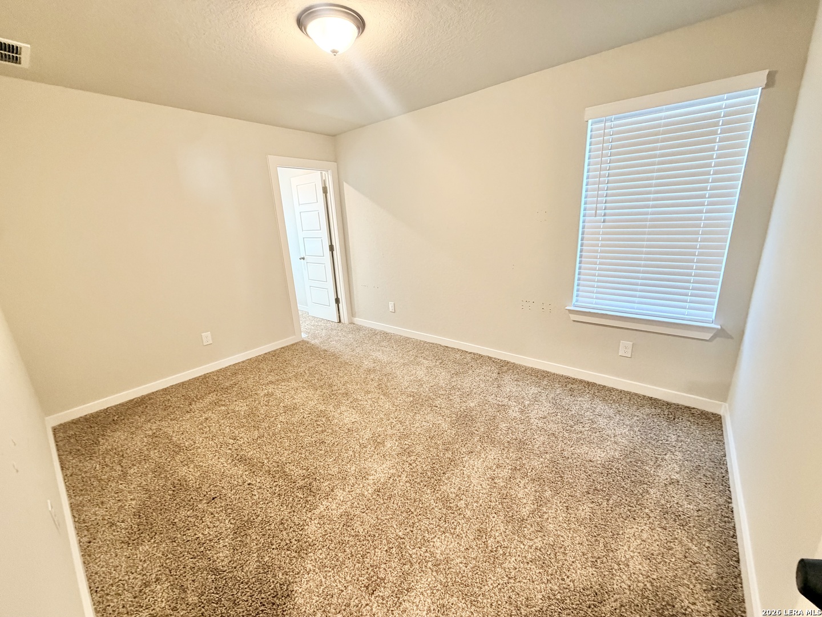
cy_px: 308
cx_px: 411
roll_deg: +3.3
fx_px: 332
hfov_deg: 102.1
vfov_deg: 85.7
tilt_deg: -16.4
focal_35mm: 14
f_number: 2.2
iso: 400
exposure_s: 1/60
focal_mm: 2.22
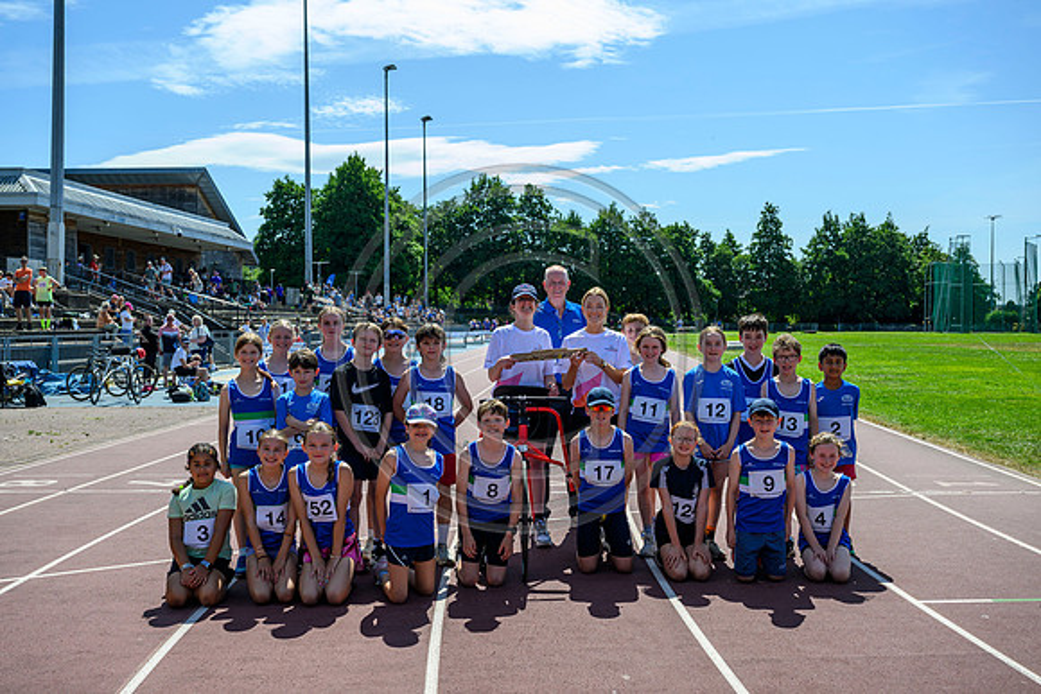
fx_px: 1070
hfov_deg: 51.9
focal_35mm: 37
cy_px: 347
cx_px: 520
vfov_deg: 36.0
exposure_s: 1/800
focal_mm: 37
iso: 200
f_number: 5.6
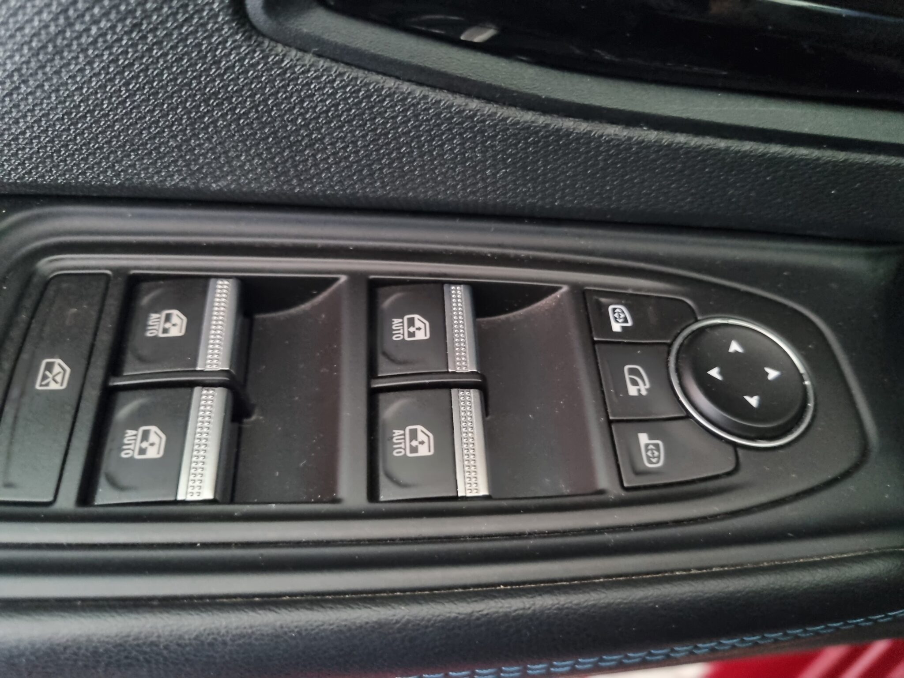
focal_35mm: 26
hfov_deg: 67.3
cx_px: 452
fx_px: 679
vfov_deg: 53.1
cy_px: 339
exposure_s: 1/25
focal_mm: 5.4
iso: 800
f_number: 1.8
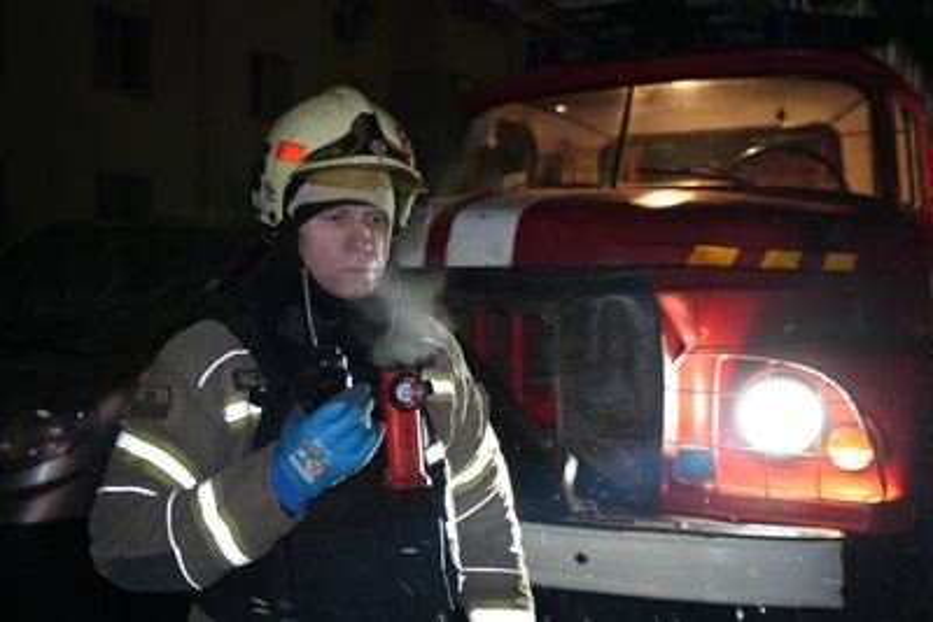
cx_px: 466
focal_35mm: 46
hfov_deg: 42.7
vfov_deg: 29.3
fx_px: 1193
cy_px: 311
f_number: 2.8
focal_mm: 46
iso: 5000
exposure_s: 1/50
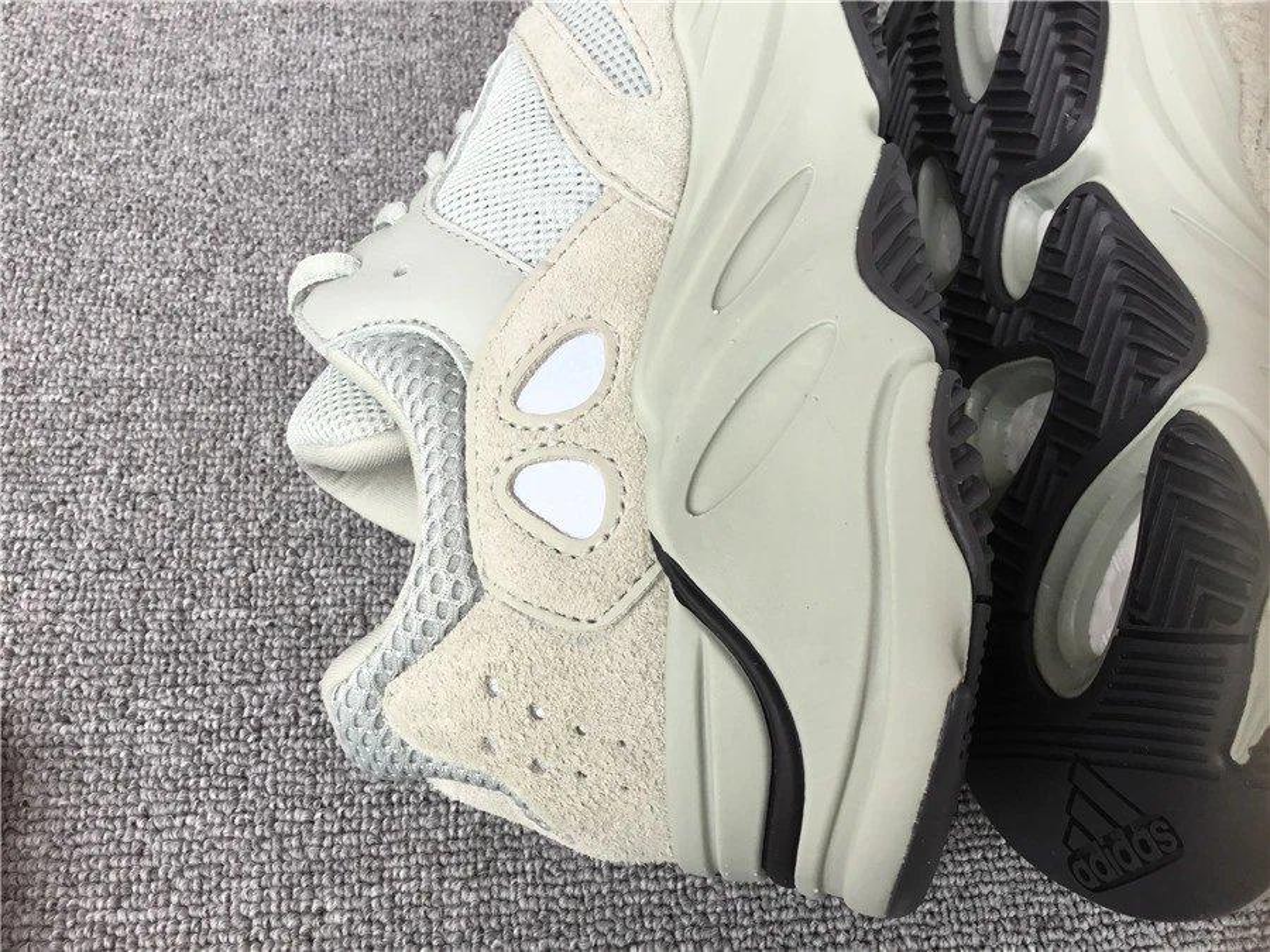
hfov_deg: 58.4
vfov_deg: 45.4
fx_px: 1137
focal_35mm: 31
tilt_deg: -56.3
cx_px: 635
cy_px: 476
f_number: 2.4
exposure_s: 1/181
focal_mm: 3.3
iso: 25
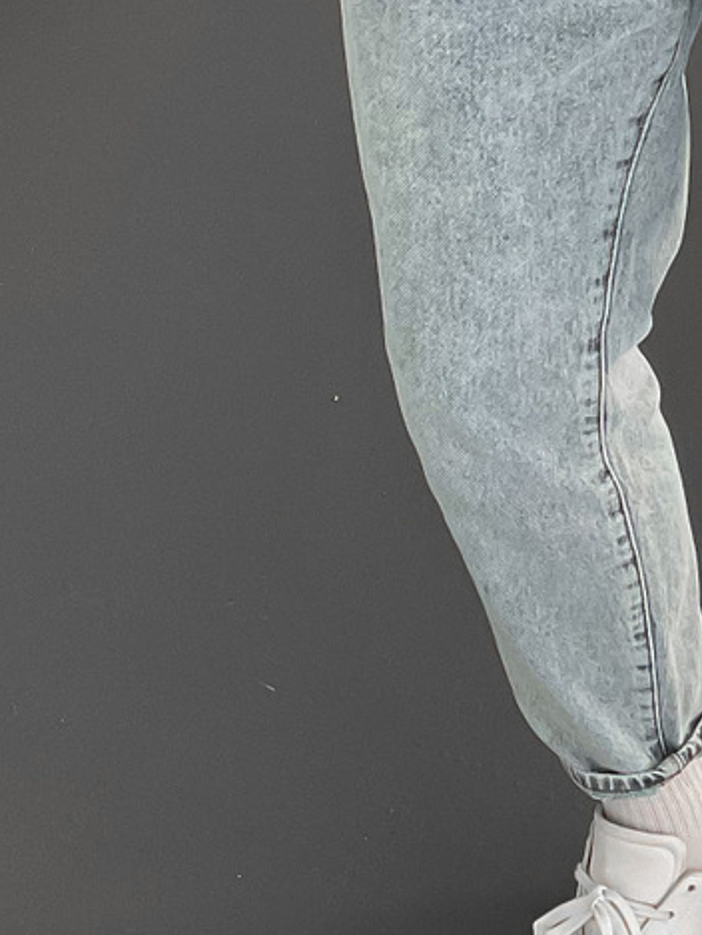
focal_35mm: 99
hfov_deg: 14.7
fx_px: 2676
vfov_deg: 18.3
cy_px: -321
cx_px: 708
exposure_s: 1/105
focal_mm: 3
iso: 64
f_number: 1.8
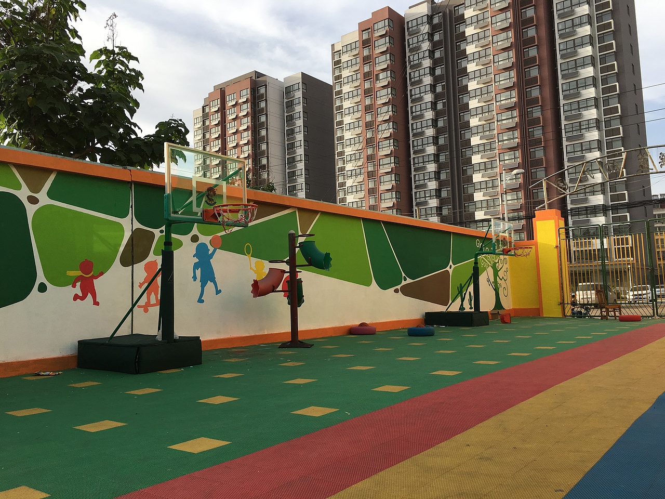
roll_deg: +1.7
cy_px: 250
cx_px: 332
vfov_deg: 48.2
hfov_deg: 61.7
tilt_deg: +5.5
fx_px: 557
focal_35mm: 29
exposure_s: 1/855
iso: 25
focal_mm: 4.15
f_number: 2.2
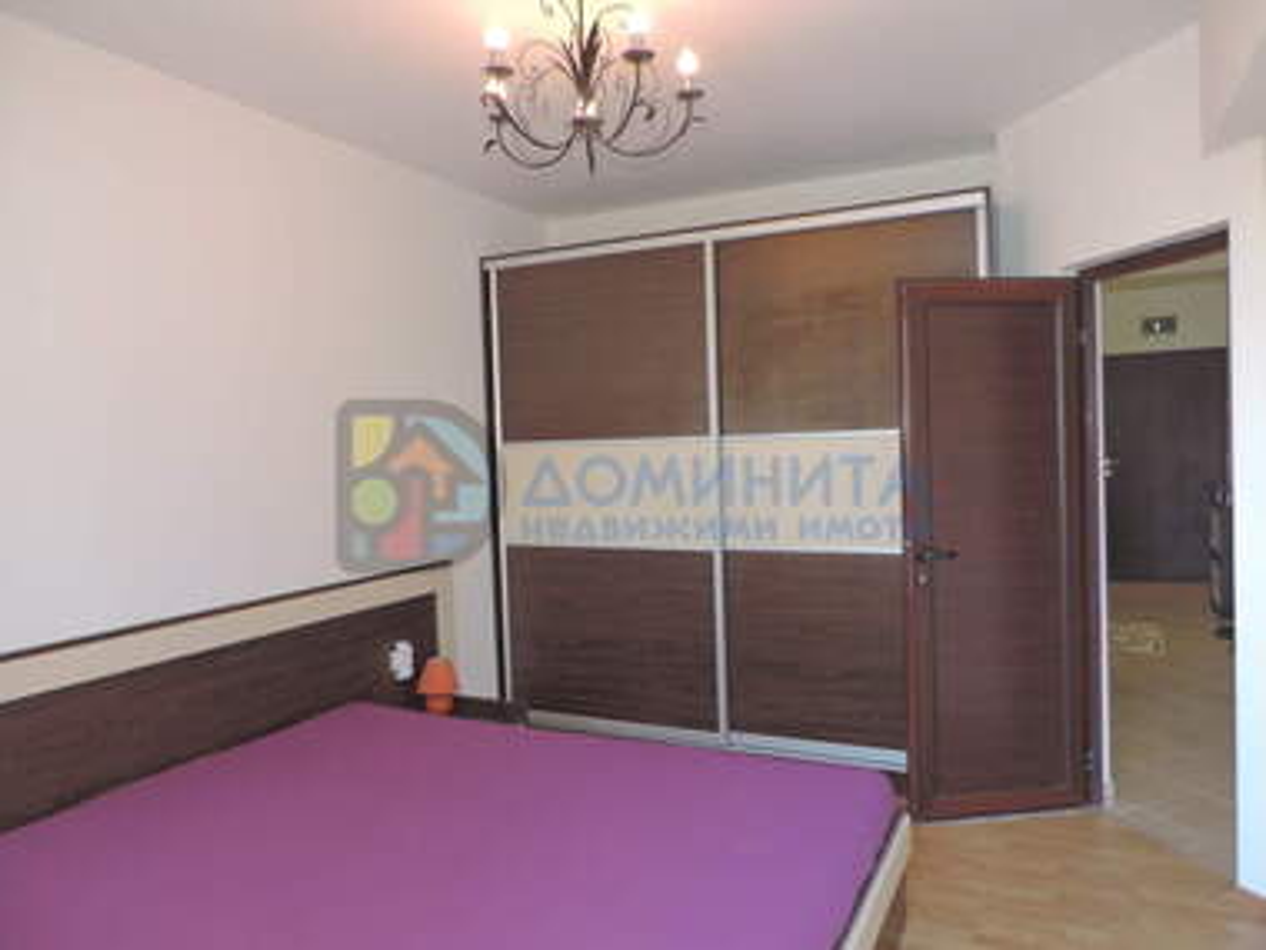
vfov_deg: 56.8
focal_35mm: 24
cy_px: 475
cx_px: 633
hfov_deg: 71.6
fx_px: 878
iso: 320
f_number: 3
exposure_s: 1/40
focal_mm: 4.3
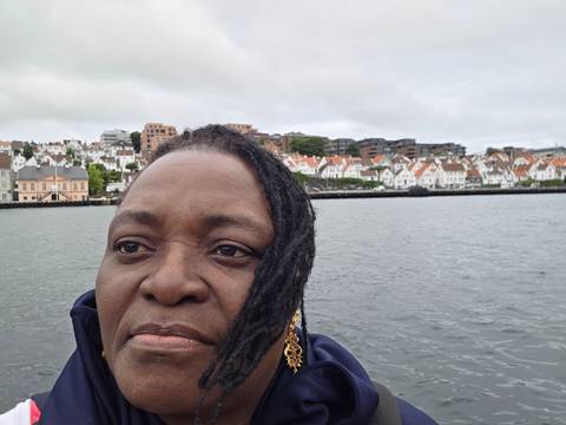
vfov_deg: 54.9
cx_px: 283
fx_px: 409
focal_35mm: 25
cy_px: 212
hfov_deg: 69.4
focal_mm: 3.3
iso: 25
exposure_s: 1/192
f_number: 2.2
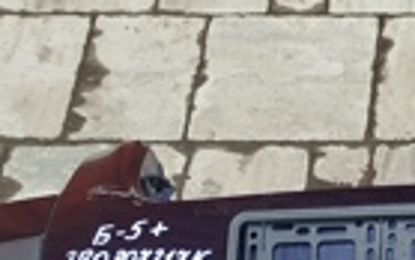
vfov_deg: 10.5
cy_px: 466
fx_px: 1324
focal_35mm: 117
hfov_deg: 16.5
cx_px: 594
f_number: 1.7
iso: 50
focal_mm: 5.31
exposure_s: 1/123
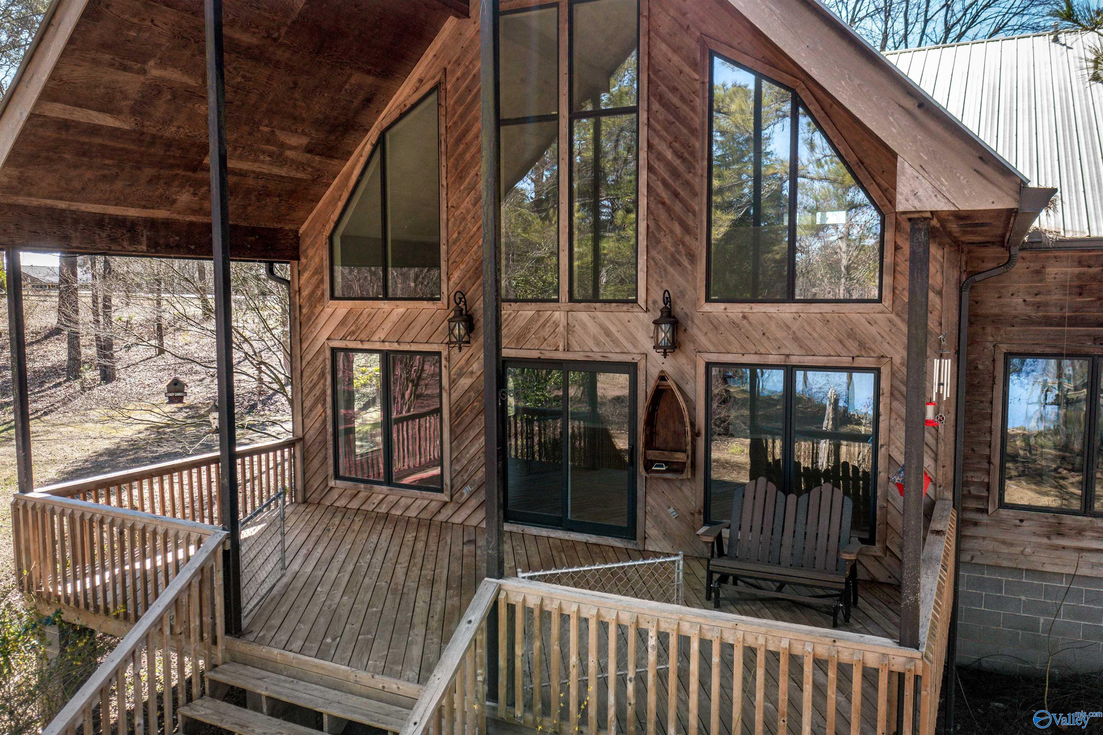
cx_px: 552
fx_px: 858
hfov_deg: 65.5
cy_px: 368
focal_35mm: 28
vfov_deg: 46.4
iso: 100
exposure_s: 1/160
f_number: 3.5
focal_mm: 10.26
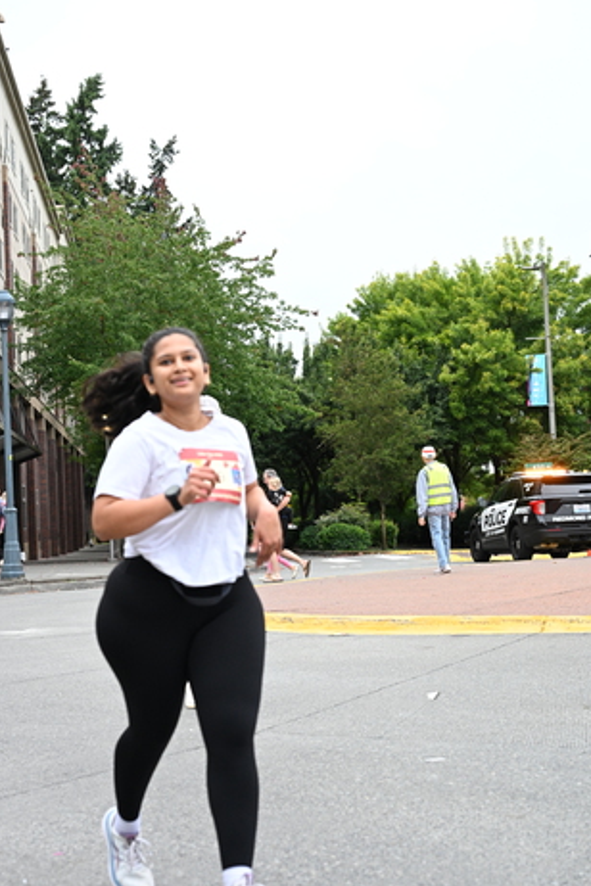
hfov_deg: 24.2
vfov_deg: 35.6
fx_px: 1379
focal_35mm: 56
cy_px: 455
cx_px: 275
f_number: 4
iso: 1600
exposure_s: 1/640
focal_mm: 47
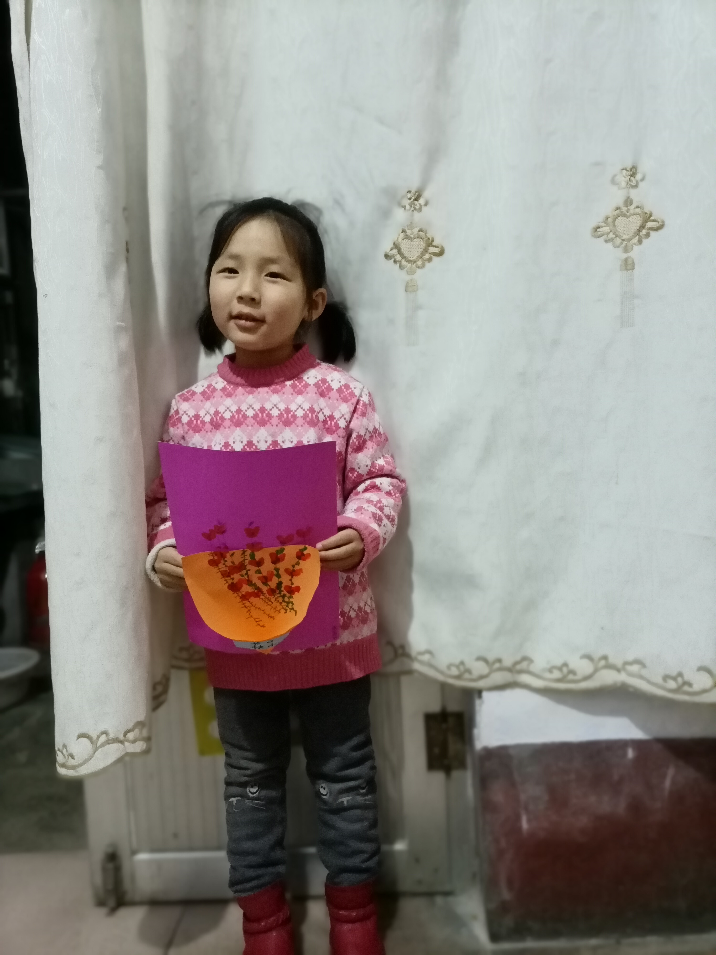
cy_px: 478
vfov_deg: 67.3
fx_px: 717
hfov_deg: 53.1
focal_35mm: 26
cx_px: 358
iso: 2159
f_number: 4
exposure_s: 1/25
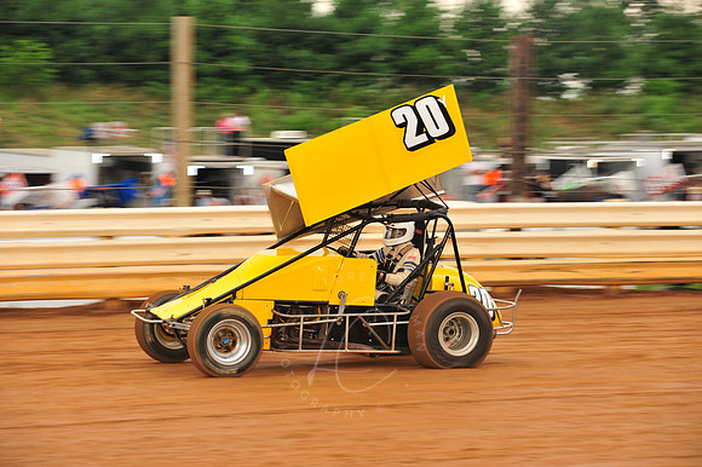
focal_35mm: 145
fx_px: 2826
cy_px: 234
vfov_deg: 9.5
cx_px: 351
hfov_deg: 14.2
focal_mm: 145
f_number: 7.1
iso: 640
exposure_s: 1/320
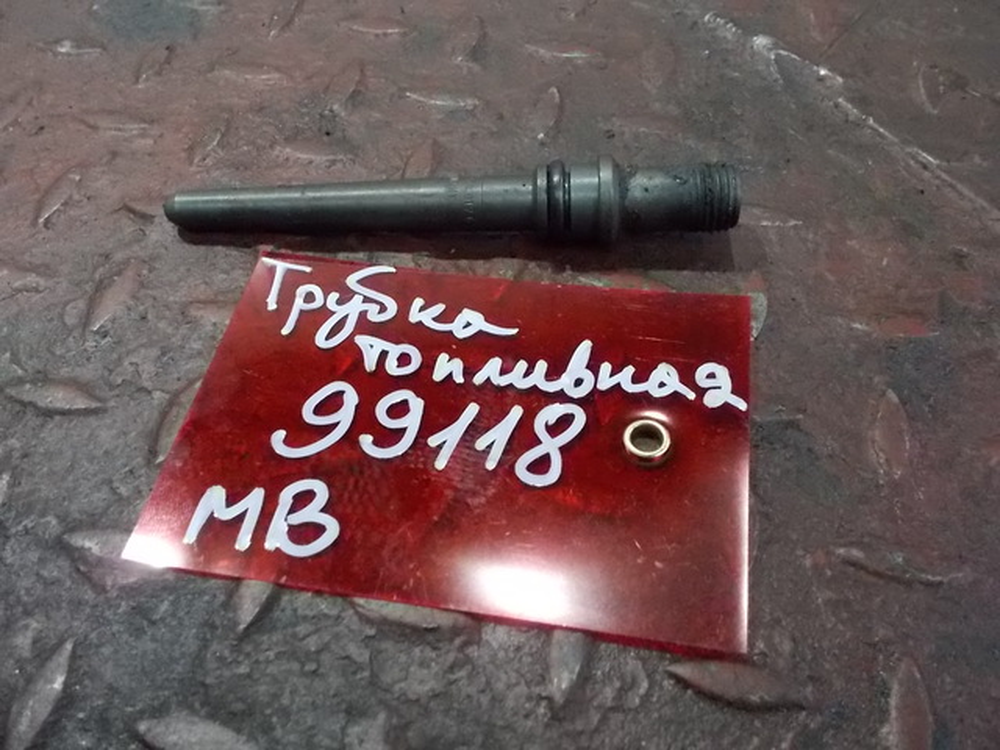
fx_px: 838
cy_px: 375
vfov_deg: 48.2
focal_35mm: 29
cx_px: 500
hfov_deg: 61.7
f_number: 3.3
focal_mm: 4.1
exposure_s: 1/50
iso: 800
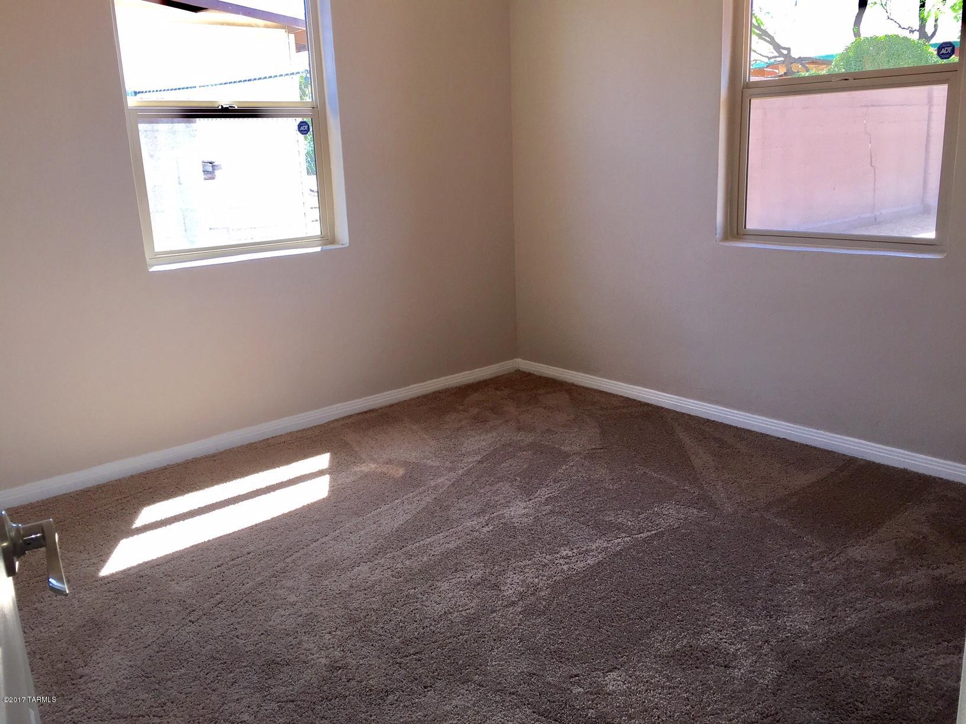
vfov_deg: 48.2
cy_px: 362
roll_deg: +0.9
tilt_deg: -13.4
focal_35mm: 29
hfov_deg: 61.7
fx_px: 809
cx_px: 483
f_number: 2.2
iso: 40
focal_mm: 4.15
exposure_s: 1/120
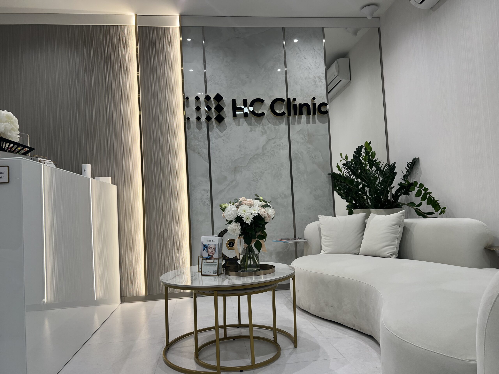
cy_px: 187
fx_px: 375
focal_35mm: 26
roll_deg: +3.5
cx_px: 250
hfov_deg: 67.3
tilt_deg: +3.4
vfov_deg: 53.1
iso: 64
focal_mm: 5.7
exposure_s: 1/121
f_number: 1.5
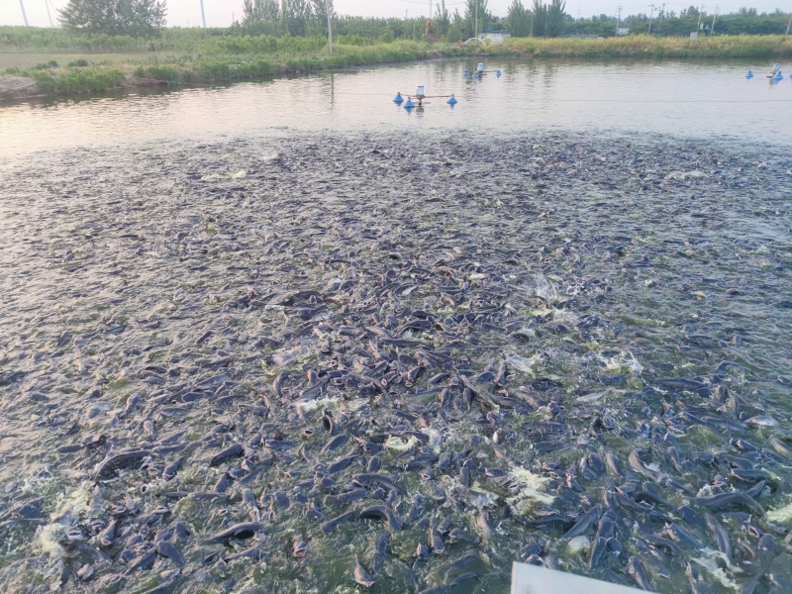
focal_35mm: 24
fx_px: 549
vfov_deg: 56.8
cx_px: 396
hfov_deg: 71.6
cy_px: 297
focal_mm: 6.72
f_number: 1.69
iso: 77
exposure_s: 1/100
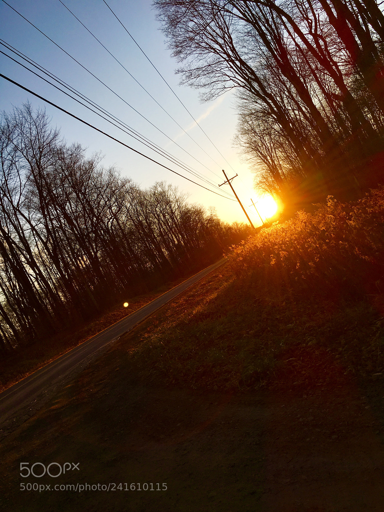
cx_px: 192
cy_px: 256
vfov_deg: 61.7
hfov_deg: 48.2
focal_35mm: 29
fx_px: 429
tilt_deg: +2.6
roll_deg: +24.4
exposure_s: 1/506
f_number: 2.2
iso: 25
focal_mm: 4.15
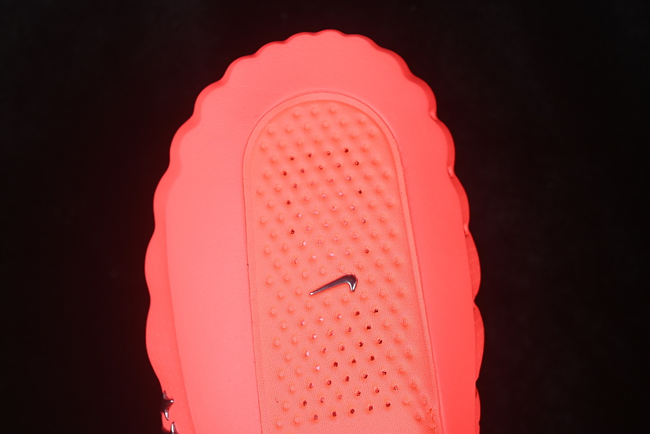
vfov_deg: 18.2
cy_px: 217
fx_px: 1354
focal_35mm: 75
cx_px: 325
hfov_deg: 27.0
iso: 160
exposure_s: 1/100
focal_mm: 50
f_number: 7.1
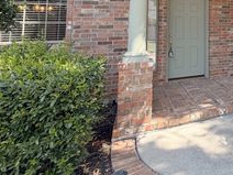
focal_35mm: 33
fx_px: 222
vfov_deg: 39.4
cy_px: 13
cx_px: 260
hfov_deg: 42.5
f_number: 2.2
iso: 64
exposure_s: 1/498
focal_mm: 2.22
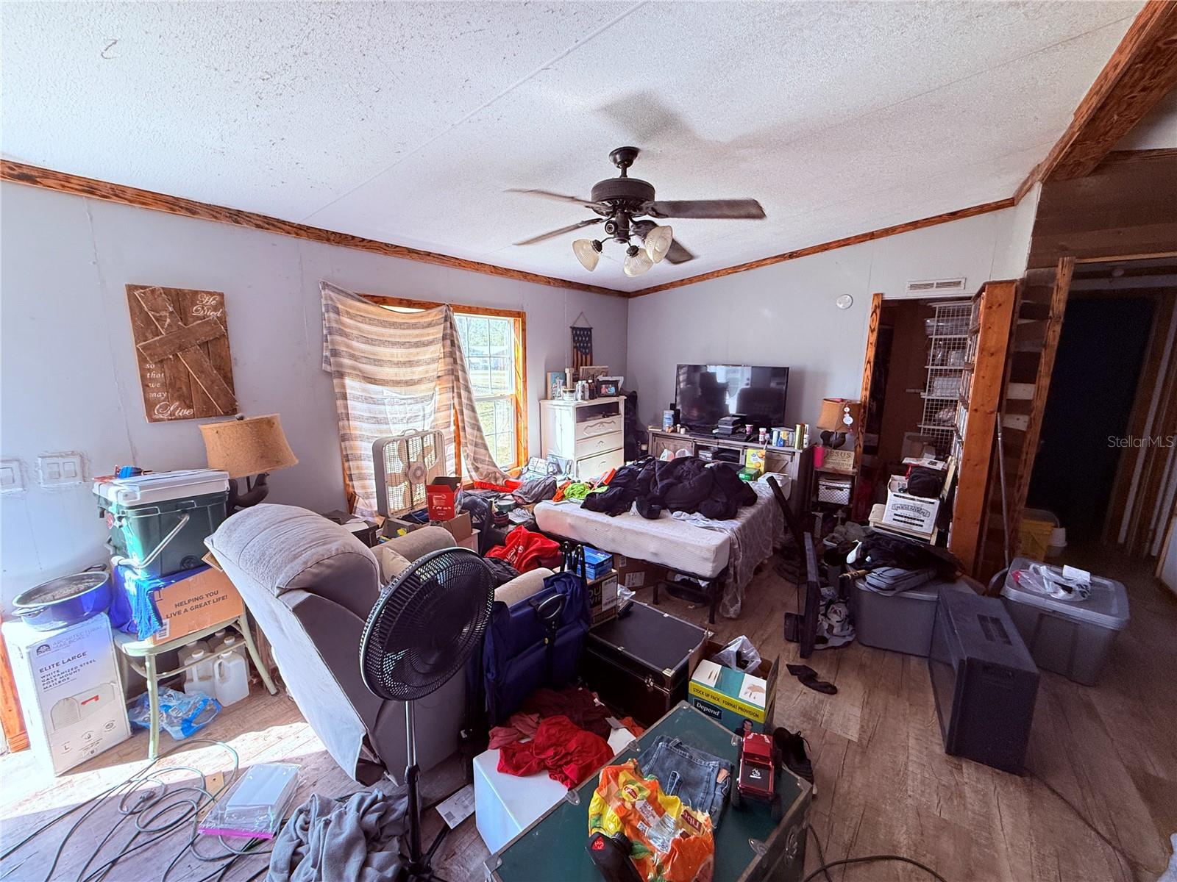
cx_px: 588
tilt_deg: -10.0
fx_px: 476
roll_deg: -1.0
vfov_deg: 85.7
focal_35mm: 14
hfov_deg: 102.1
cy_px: 441
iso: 250
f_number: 2.2
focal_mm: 2.22
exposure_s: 1/99
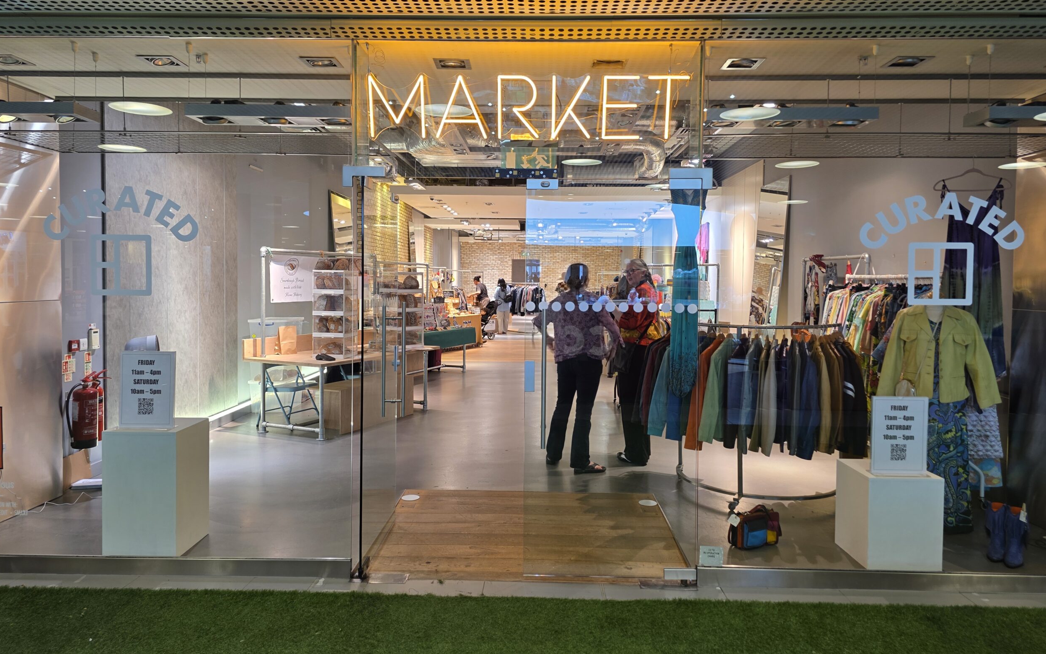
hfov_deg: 72.6
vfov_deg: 49.2
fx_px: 713
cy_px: 306
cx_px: 524
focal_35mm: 25
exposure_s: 1/50
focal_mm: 6.3
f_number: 1.7
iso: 64
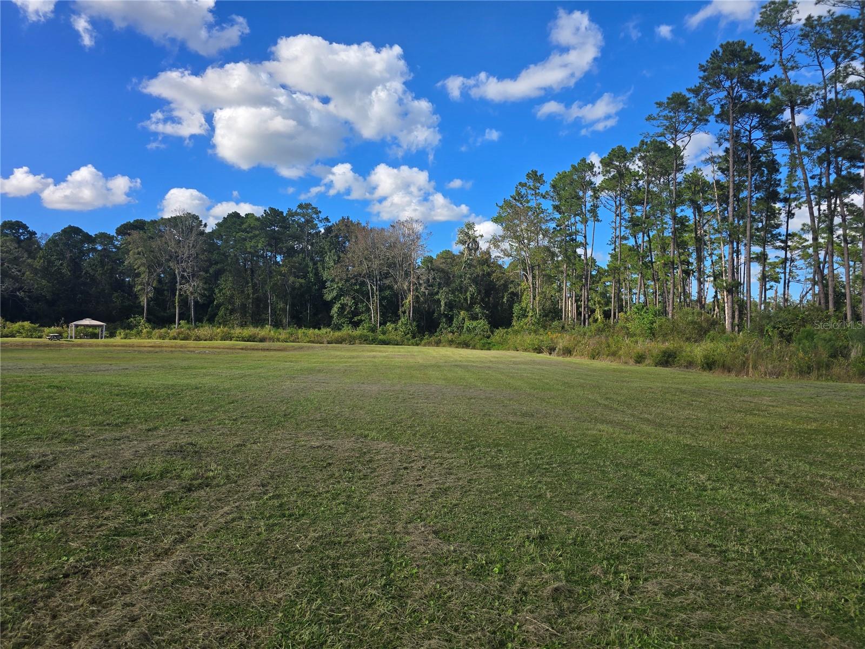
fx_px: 575
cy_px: 324
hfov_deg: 73.9
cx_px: 432
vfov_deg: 58.9
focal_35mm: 23
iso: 12
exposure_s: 1/522
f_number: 1.7
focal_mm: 6.3
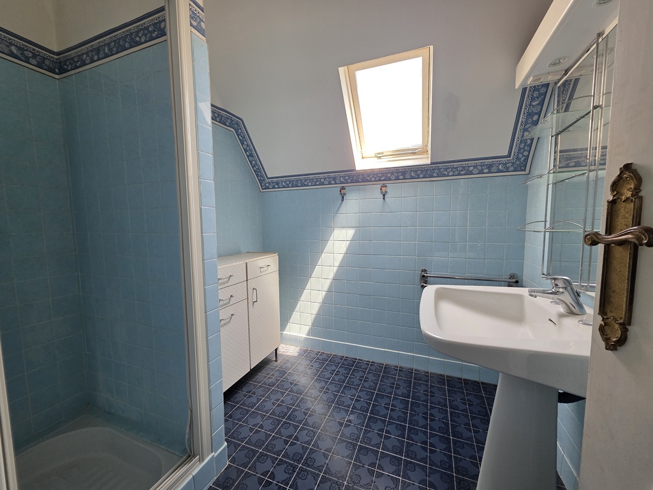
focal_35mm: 13
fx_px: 245
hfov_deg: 106.2
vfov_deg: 89.9
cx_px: 326
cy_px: 245
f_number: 1.9
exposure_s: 1/120
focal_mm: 2.2
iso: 160
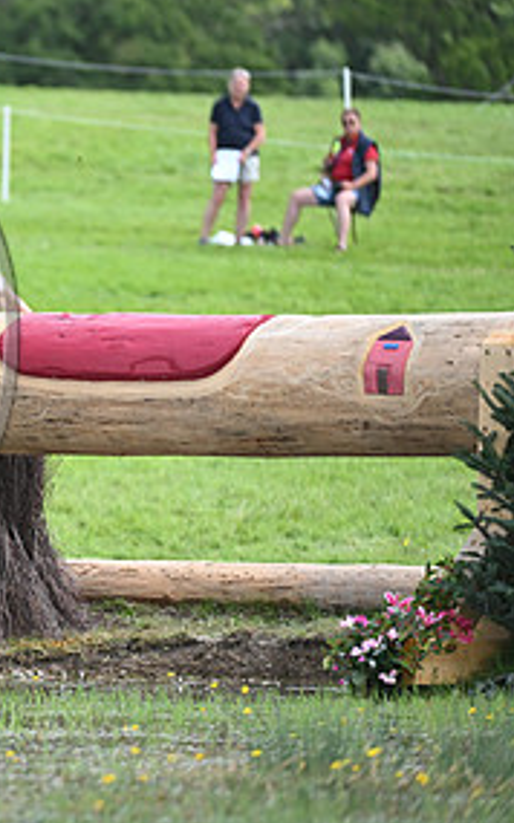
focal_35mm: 540
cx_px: -312
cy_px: 296
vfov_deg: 3.9
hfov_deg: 2.4
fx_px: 12109
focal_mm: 260
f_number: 5
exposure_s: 1/1600
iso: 900
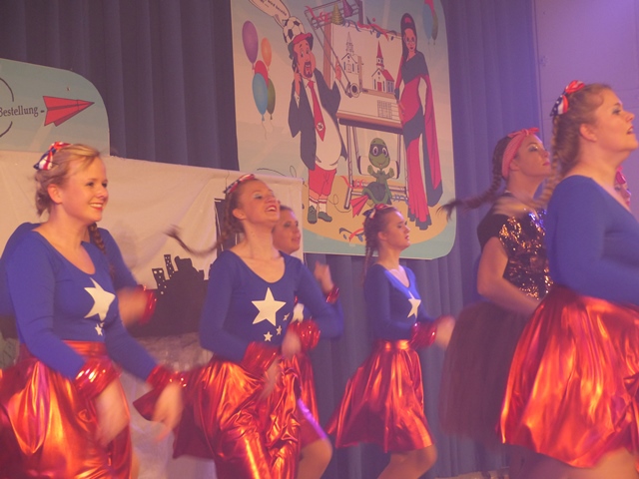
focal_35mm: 99
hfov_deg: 19.8
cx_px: 320
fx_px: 1828
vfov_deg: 14.9
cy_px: 240
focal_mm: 17.8
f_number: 2.8
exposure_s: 1/60
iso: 250
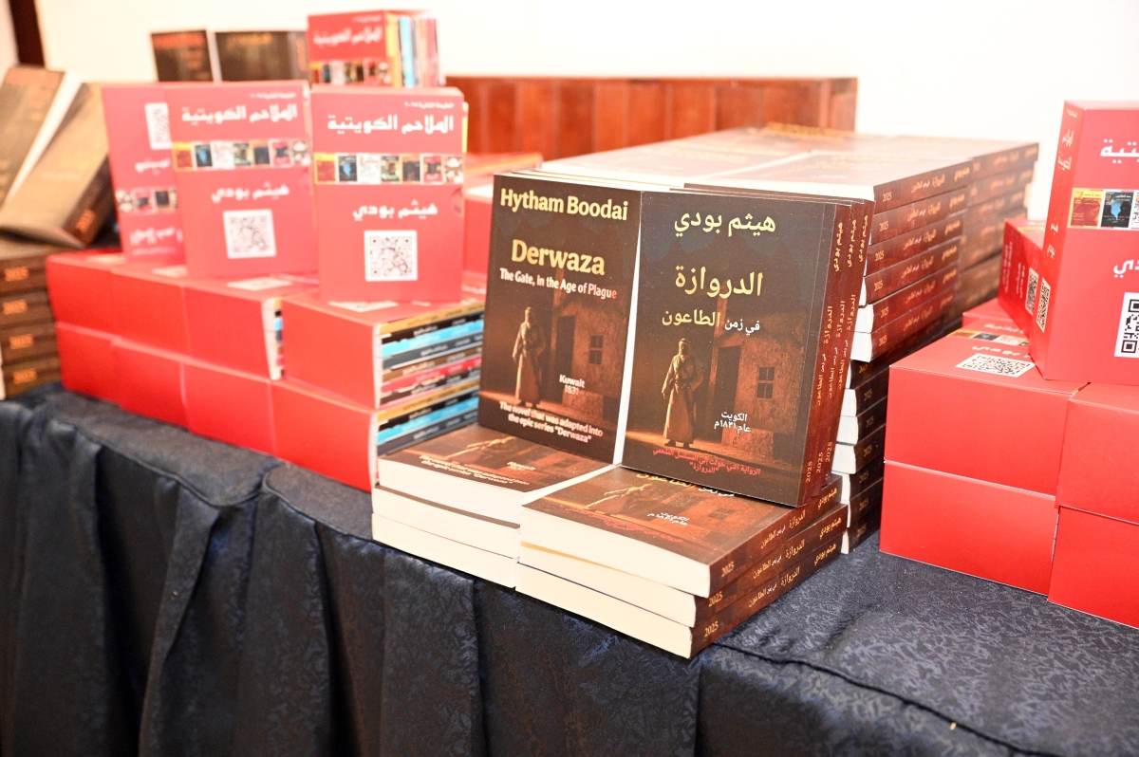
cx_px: 570
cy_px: 378
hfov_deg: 54.5
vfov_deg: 37.8
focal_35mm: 35
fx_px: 1106
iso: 6400
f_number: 2.8
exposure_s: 1/200
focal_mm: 35
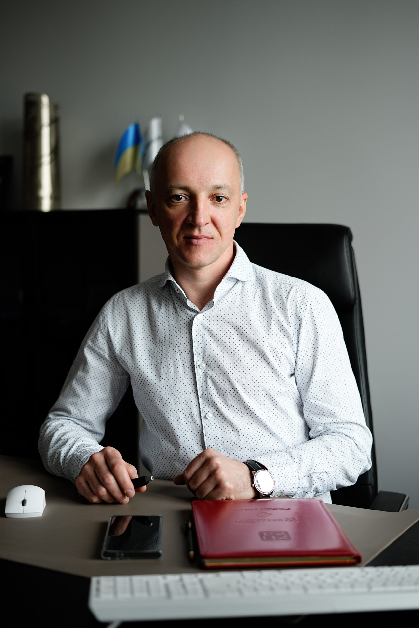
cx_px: 210
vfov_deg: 39.6
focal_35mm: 50
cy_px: 314
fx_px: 873
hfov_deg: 27.0
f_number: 2.5
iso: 200
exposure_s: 1/100
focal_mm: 50
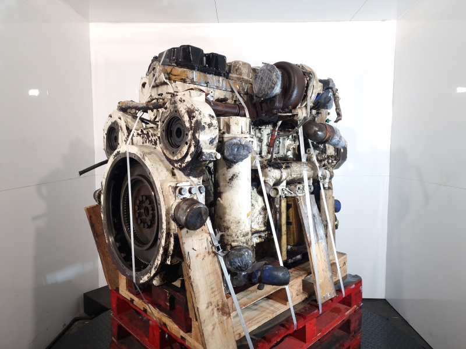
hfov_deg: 73.9
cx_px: 233
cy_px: 174
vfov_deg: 58.9
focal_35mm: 23
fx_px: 310
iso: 80
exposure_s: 1/50
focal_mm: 6.4
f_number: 1.8
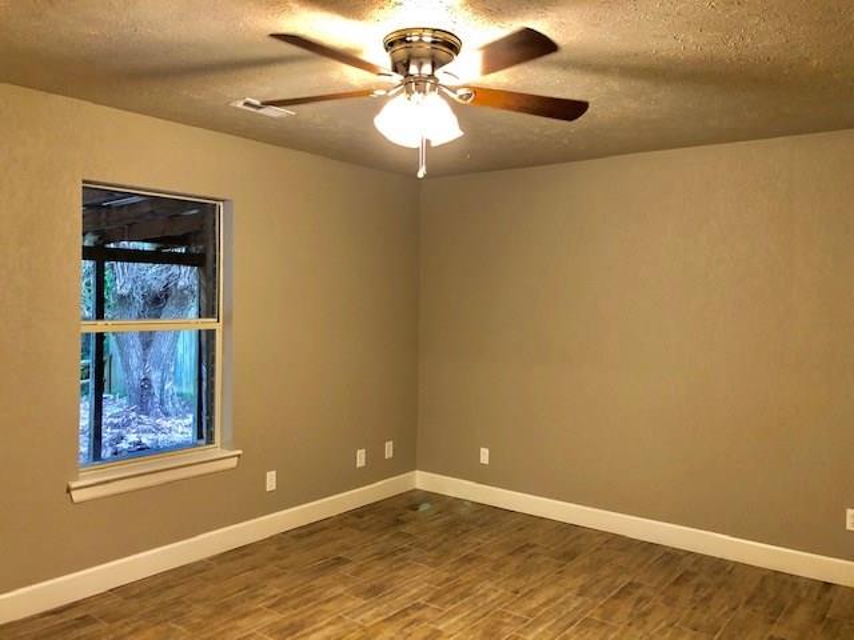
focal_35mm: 28
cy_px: 320
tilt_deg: -2.1
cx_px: 427
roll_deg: -1.5
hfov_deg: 63.4
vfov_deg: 49.7
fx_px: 691
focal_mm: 3.99
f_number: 1.8
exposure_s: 1/15
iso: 100
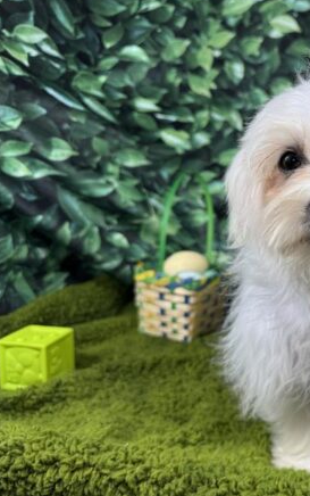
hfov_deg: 33.1
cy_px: 241
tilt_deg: -9.7
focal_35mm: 35
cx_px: 315
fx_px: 472
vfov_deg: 55.3
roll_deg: -1.5
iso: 80
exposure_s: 1/340
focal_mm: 6.76
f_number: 1.78
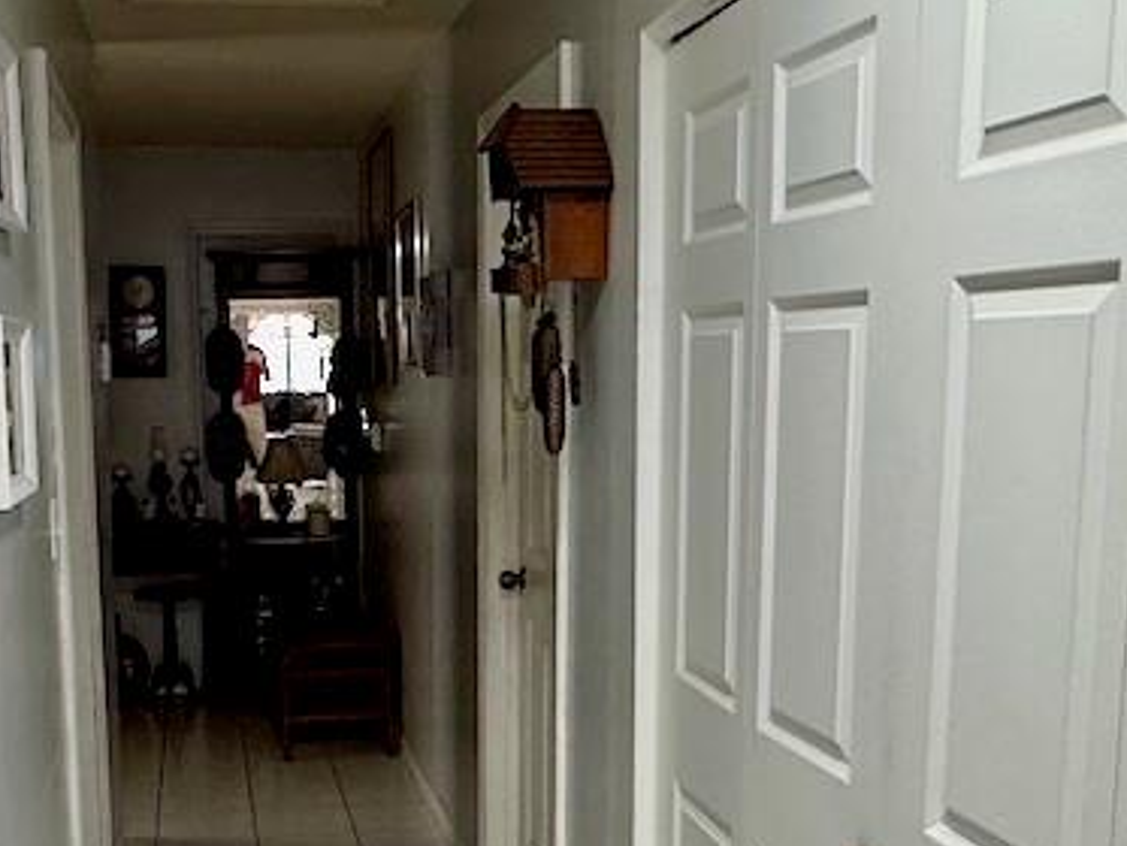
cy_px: 619
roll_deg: -0.2
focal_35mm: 48
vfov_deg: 29.9
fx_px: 1563
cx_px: 405
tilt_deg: -9.7
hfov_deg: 39.3
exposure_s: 1/120
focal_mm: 2.22
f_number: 2.2
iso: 320
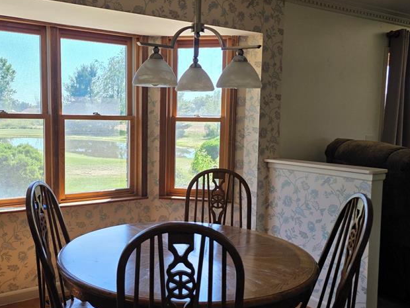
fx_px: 450
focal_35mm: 38
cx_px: 155
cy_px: 162
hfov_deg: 48.5
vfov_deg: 37.7
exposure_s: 1/120
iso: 25
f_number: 1.7
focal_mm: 6.3
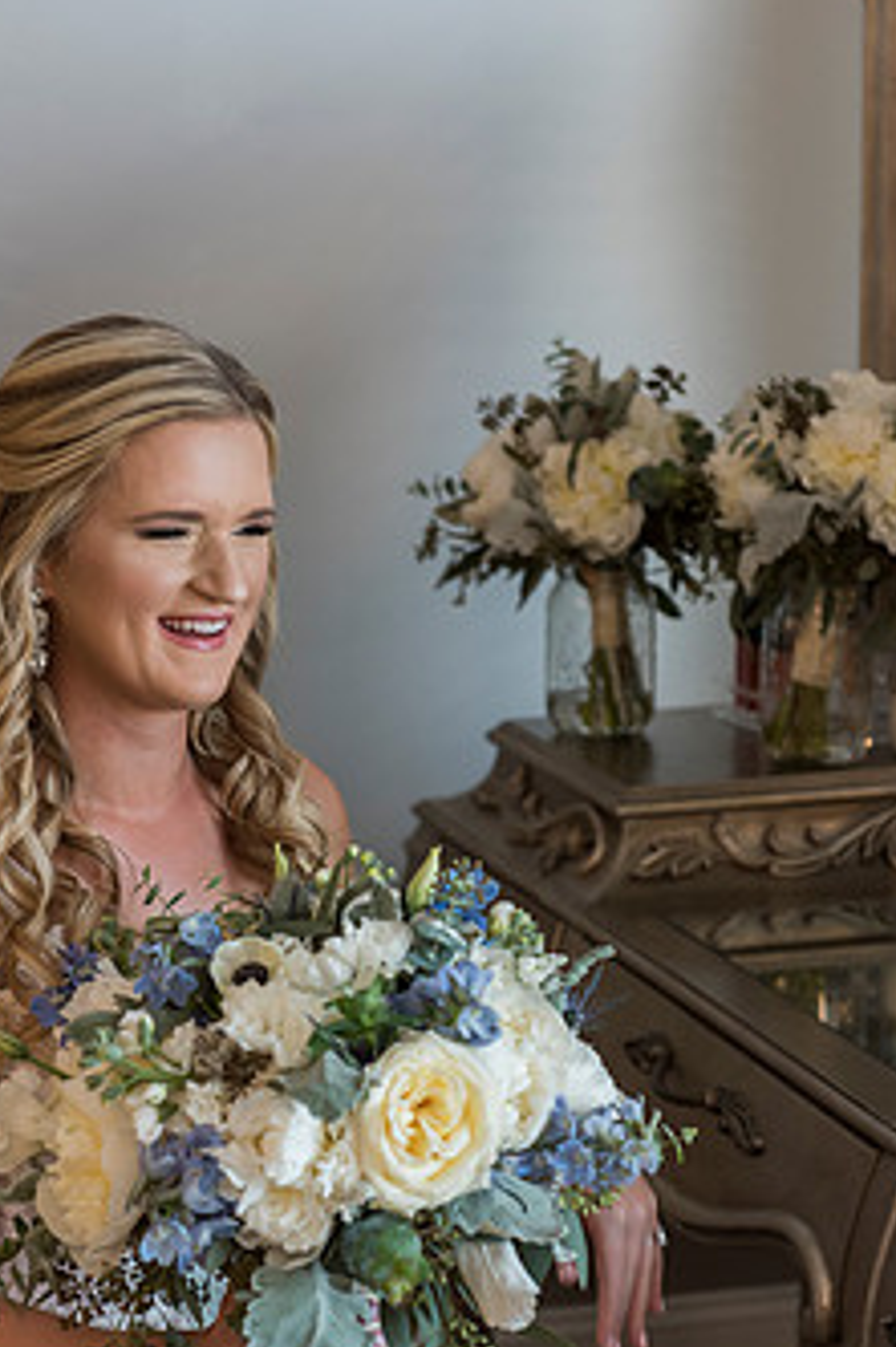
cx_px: 320
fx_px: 3550
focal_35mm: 95
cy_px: 828
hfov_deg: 14.4
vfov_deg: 21.4
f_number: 4
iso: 1000
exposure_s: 1/80
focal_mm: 70
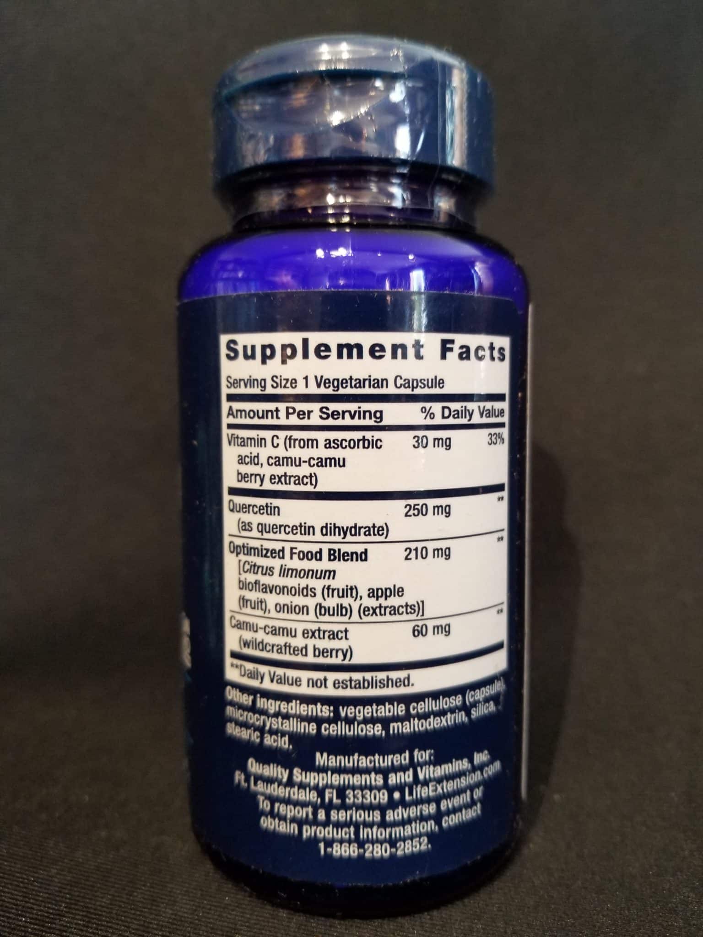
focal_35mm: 26
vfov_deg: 67.3
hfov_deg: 53.1
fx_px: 704
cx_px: 352
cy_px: 468
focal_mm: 4.25
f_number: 1.7
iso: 200
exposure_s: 1/30
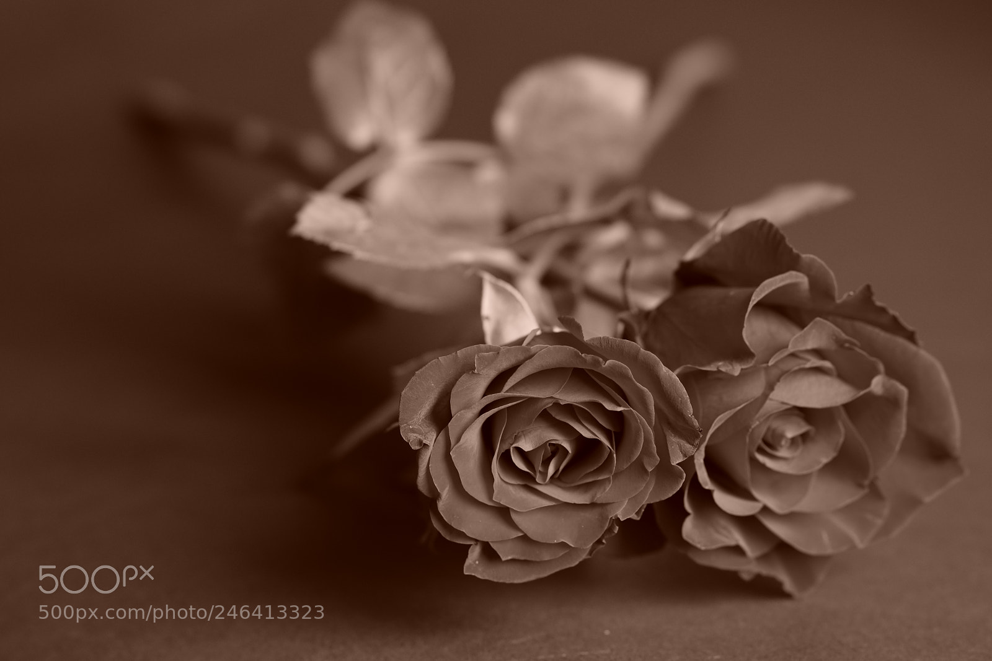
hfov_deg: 20.4
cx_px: 496
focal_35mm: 100
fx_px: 2756
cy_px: 330
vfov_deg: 13.7
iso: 1000
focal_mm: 100
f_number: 7.1
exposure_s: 1/20
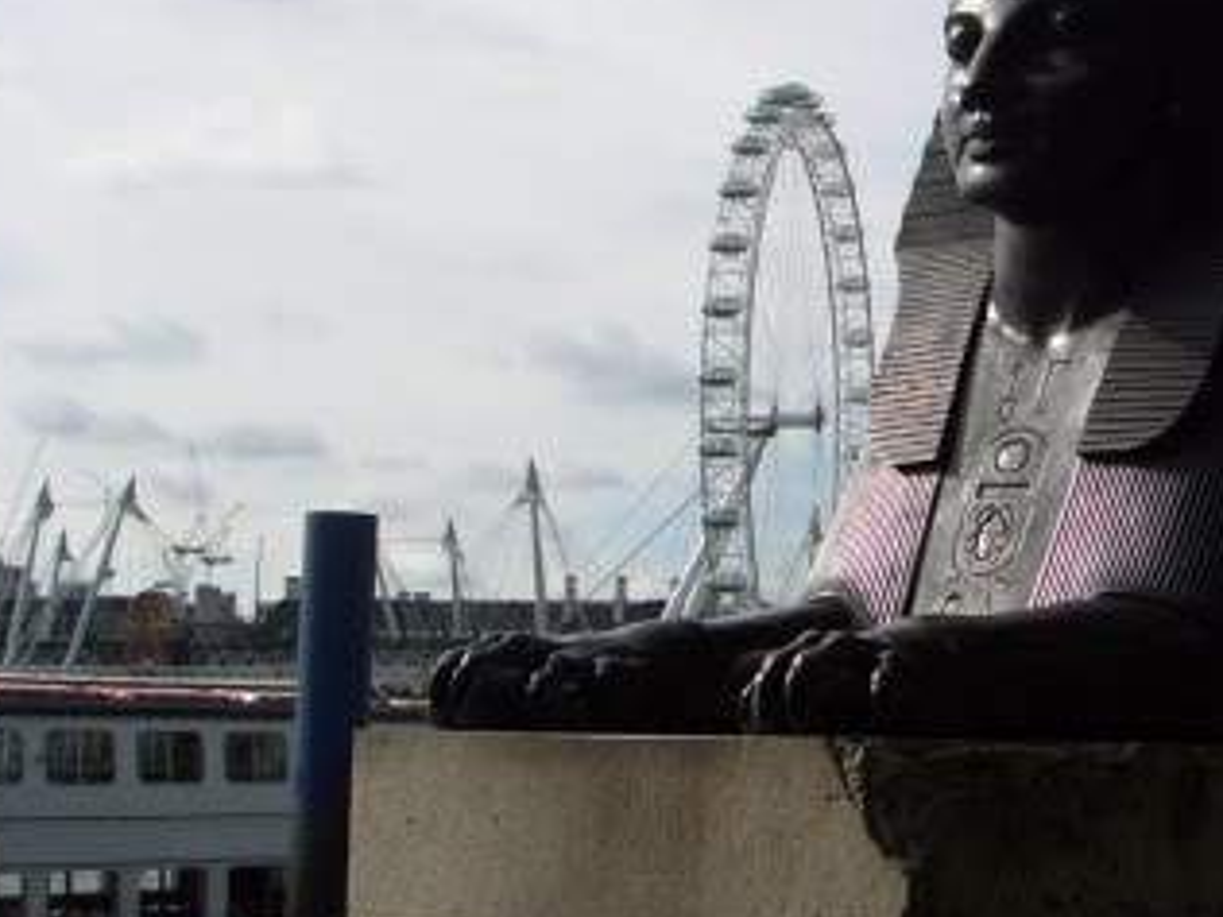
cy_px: 406
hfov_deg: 24.1
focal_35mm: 79
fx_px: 2791
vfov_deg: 18.7
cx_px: 1057
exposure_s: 1/640
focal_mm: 8
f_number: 4.8
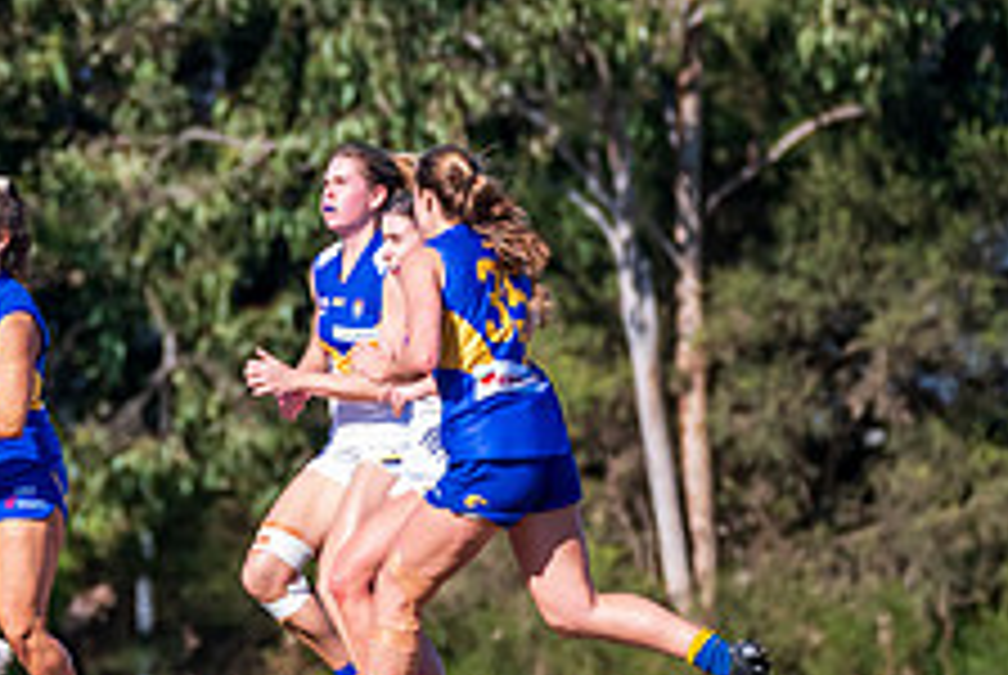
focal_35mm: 1098
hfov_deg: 1.9
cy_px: 233
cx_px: -5
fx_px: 30784
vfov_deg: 1.3
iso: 800
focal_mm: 350
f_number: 7.1
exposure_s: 1/2000
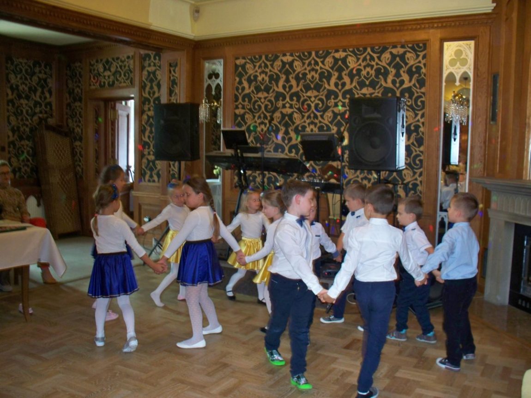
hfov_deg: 52.6
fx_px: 537
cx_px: 266
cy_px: 199
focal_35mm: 35
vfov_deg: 40.7
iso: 200
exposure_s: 1/30
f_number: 2.8
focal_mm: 7.54
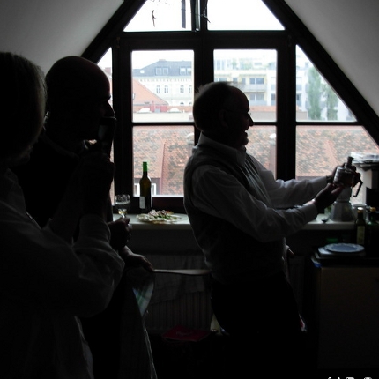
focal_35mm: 50
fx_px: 619
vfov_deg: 34.0
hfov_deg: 34.0
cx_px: 166
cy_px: 180
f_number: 2.9
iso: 79
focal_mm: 6.3
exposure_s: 1/39.1
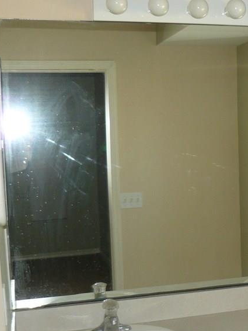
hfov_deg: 21.1
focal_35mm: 65
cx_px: 291
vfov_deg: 29.7
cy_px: 205
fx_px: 621
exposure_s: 1/30
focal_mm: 6
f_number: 2.8
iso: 100
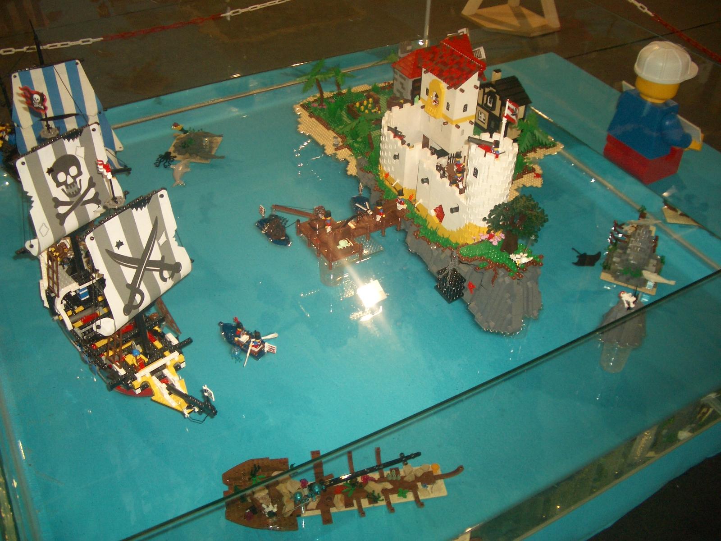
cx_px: 360
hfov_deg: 52.6
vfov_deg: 40.7
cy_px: 270
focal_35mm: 35
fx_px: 729
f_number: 2.6
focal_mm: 5.8
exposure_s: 1/60
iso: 100
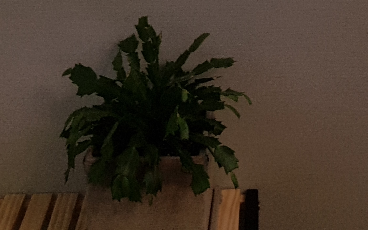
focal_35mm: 99
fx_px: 993
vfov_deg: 12.3
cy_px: -167
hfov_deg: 20.7
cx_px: 296
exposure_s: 1/164
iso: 40
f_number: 1.7
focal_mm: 4.3
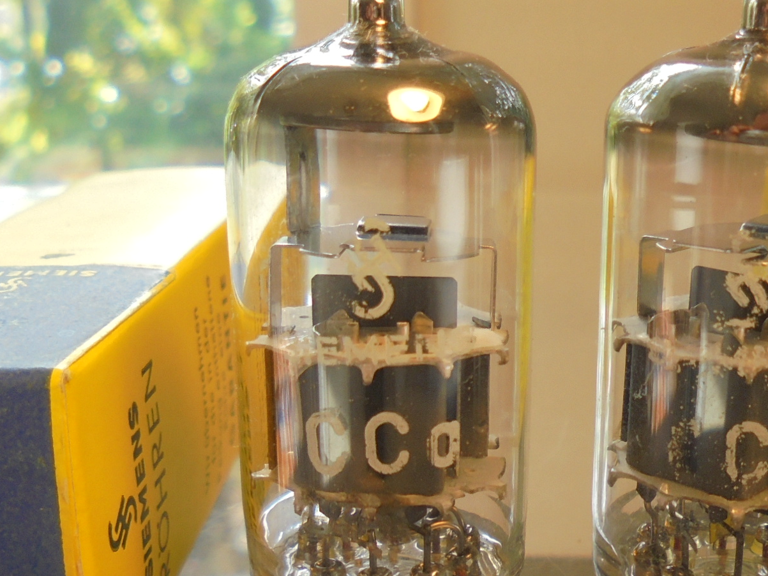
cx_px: 504
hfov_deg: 34.1
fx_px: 1243
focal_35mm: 56
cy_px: 416
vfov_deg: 25.9
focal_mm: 4.6
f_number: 3.5
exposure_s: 1/60
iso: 100
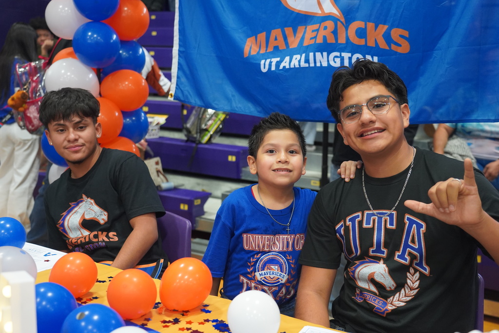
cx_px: 250
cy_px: 166
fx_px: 554
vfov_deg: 33.4
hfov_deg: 48.5
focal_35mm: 40
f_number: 4
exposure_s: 1/160
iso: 4000
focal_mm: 40
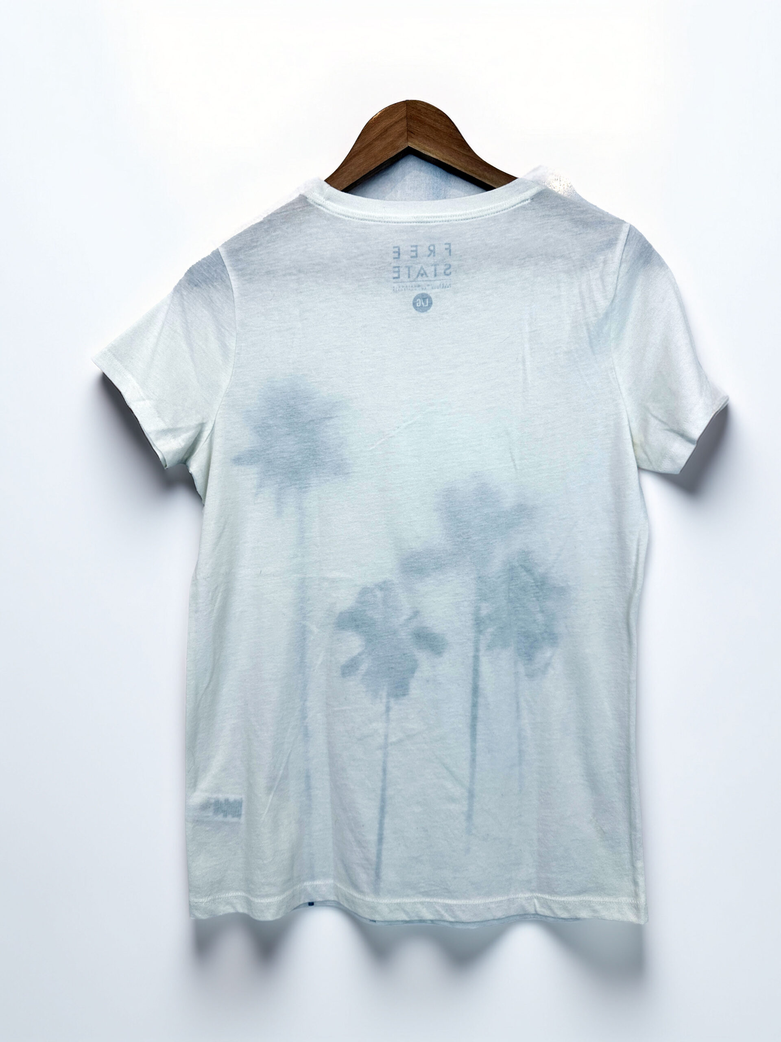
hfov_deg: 56.8
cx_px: 390
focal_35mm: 24
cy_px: 521
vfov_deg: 71.6
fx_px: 722
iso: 80
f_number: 1.78
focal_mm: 6.86
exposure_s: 1/270
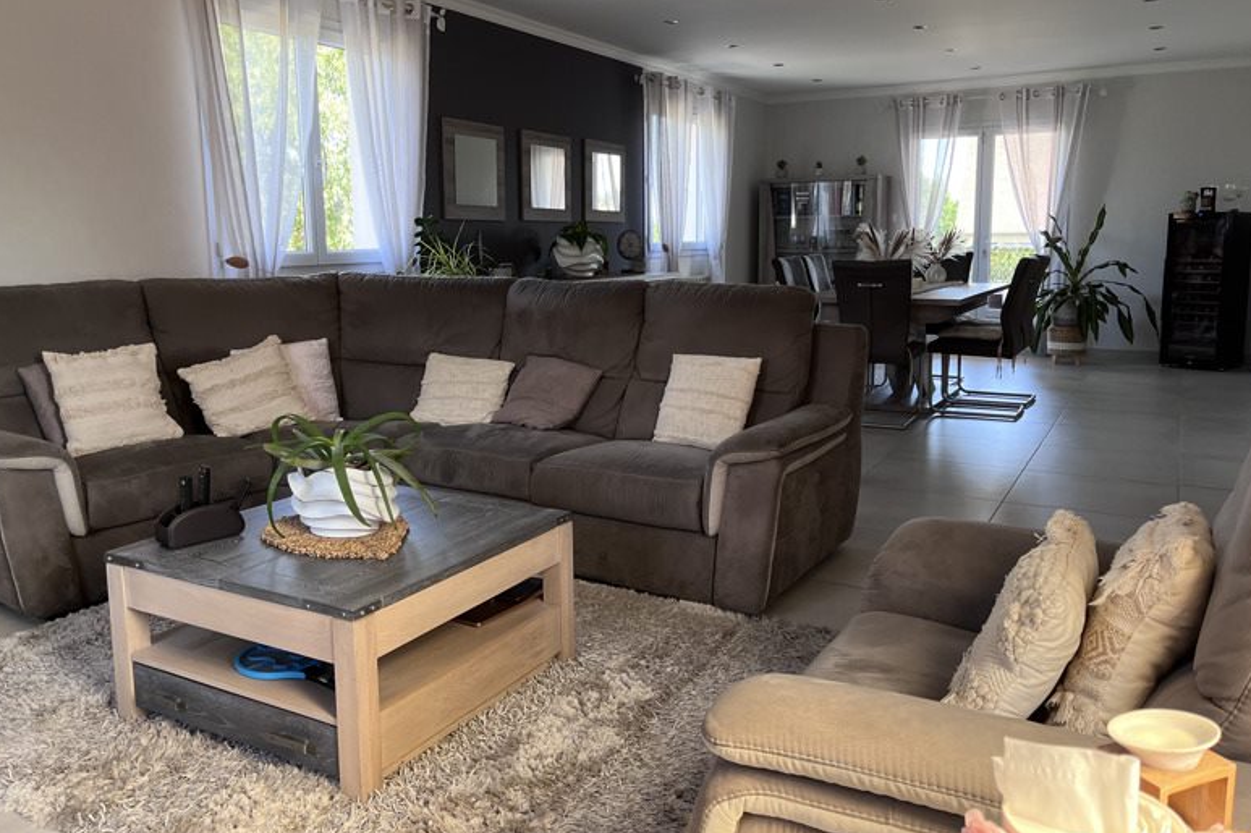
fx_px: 973
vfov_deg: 46.3
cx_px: 628
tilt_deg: -7.5
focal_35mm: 28
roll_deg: +0.5
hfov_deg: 65.5
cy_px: 366
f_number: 1.6
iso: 125
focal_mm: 5.1
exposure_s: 1/121
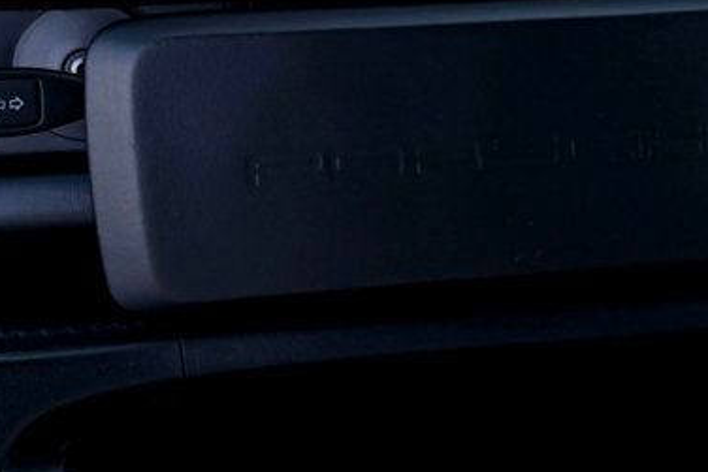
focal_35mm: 68
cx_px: 473
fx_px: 1338
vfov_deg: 19.5
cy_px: 17
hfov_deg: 29.4
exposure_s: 1/450
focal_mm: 6.76
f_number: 1.78
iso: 80
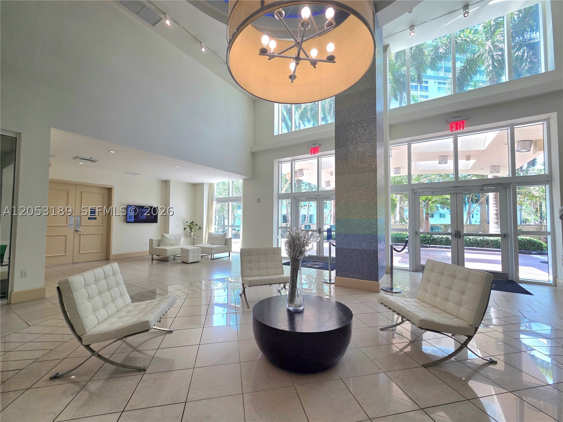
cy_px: 211
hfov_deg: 106.2
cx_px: 282
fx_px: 211
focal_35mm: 13
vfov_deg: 89.9
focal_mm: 2.2
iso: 50
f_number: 2.2
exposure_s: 1/145
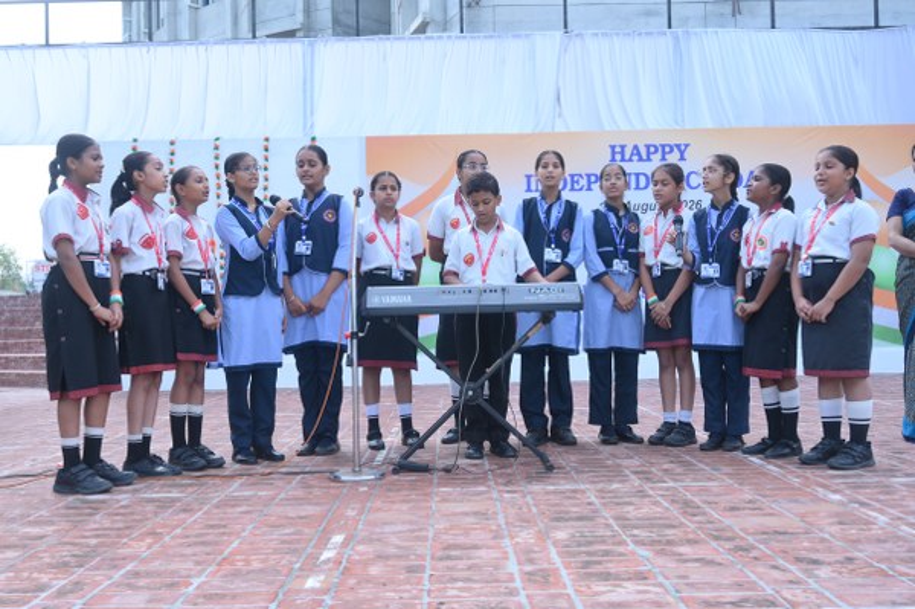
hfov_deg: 53.2
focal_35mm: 36
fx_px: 914
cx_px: 458
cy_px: 304
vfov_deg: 36.8
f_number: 7.1
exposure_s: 1/125
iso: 160
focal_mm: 36
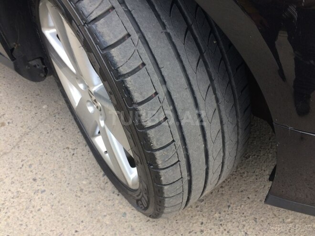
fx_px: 264
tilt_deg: -43.1
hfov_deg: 61.7
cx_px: 158
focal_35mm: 29
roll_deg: -2.5
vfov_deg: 48.2
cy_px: 118
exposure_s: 1/116
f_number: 2.2
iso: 32
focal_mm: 4.15
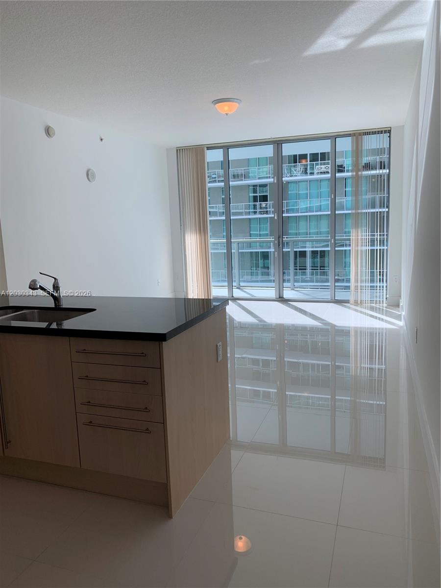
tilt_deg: -7.5
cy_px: 294
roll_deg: +1.8
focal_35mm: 26
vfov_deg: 67.3
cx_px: 220
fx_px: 442
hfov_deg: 53.1
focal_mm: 4.25
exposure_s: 1/258
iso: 25
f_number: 1.8
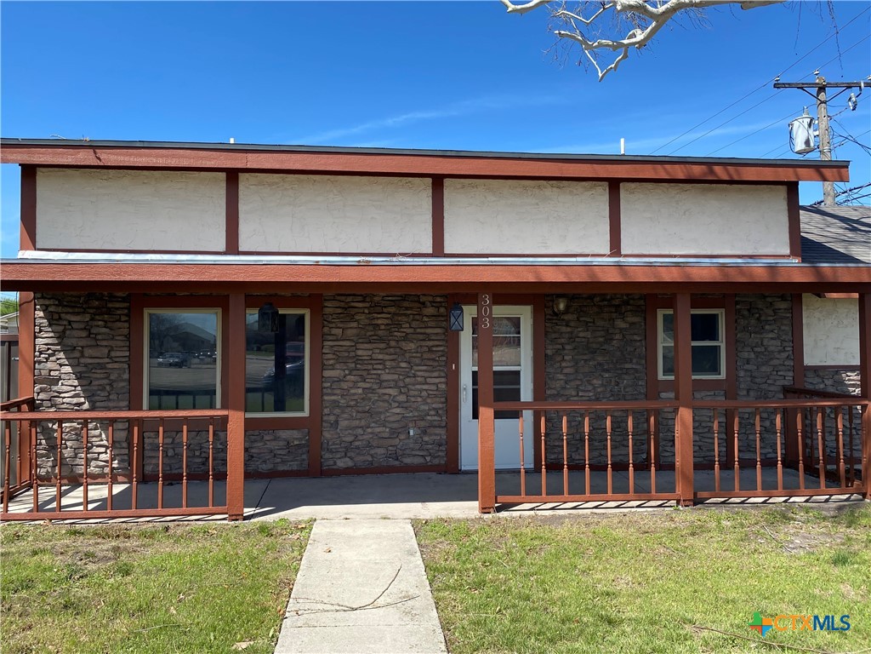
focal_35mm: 26
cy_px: 327
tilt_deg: +1.1
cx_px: 436
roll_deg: +0.8
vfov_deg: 53.1
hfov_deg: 67.3
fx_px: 654
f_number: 1.8
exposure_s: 1/1629
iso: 32
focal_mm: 4.25
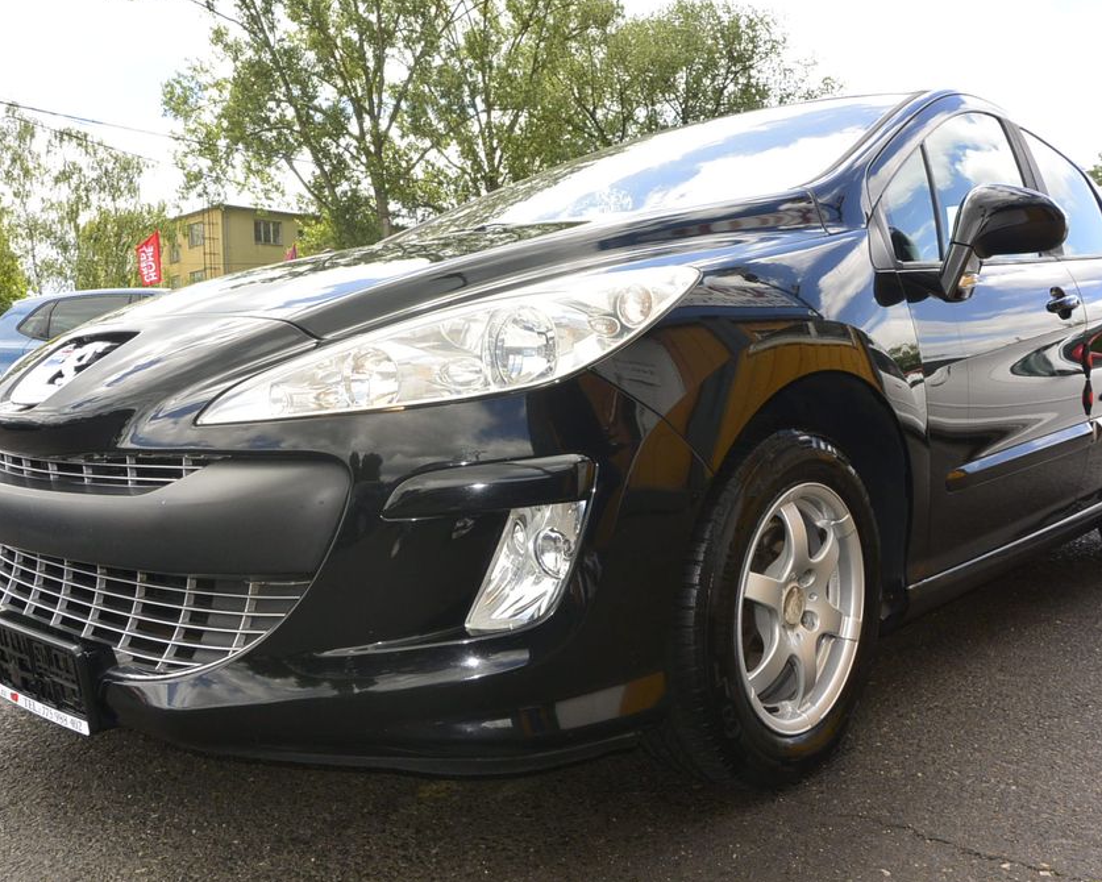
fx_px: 1011
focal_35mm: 31
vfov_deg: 47.1
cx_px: 566
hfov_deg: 57.2
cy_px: 442
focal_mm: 10
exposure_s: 1/250
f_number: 6.3
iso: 160
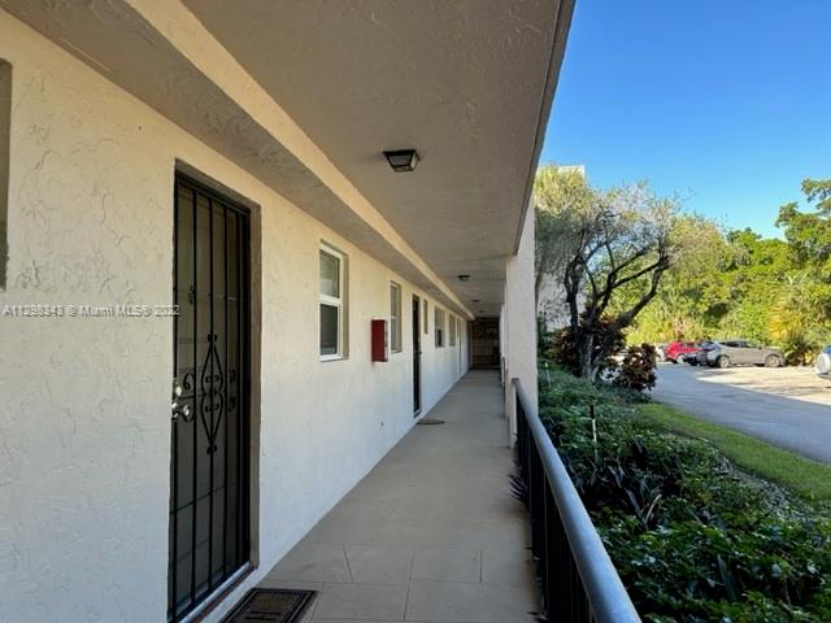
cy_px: 312
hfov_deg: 67.3
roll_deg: +0.4
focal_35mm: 26
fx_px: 624
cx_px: 416
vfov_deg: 53.1
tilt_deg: +2.7
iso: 50
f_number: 1.5
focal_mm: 5.7
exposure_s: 1/431
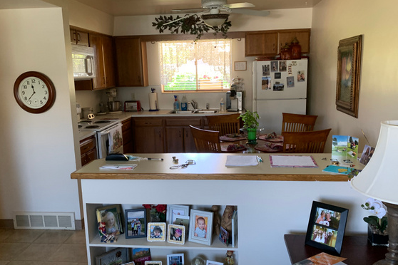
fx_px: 343
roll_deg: +1.1
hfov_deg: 60.3
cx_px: 198
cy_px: 140
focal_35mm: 31
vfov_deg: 42.3
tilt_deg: -11.6
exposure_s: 1/60
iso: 250
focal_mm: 4.25
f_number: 1.8
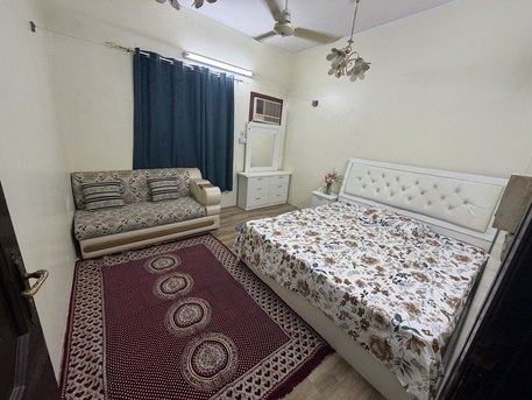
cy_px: 200
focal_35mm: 14
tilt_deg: -16.7
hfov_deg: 102.0
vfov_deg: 85.7
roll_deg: -4.4
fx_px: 215
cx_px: 266
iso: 200
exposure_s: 1/60
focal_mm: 2.22
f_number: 2.2
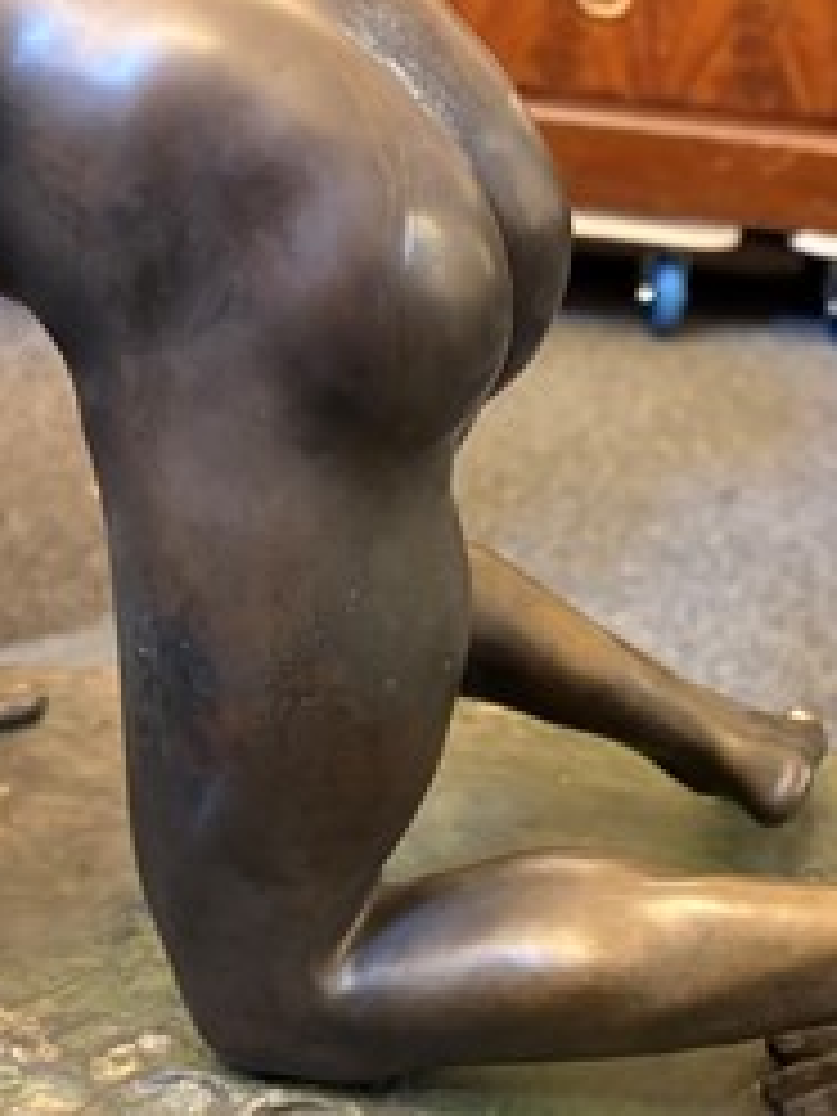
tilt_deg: -26.5
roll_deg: -6.5
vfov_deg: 44.6
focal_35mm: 42
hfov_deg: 33.9
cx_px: 580
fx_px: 1354
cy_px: 648
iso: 500
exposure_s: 1/25
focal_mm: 5.96
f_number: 1.6
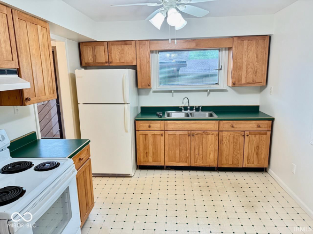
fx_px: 217
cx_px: 156
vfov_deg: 56.8
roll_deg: +1.3
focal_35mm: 24
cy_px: 117
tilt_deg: -10.7
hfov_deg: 71.6
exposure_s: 1/60
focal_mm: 6.76
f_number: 1.78
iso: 640
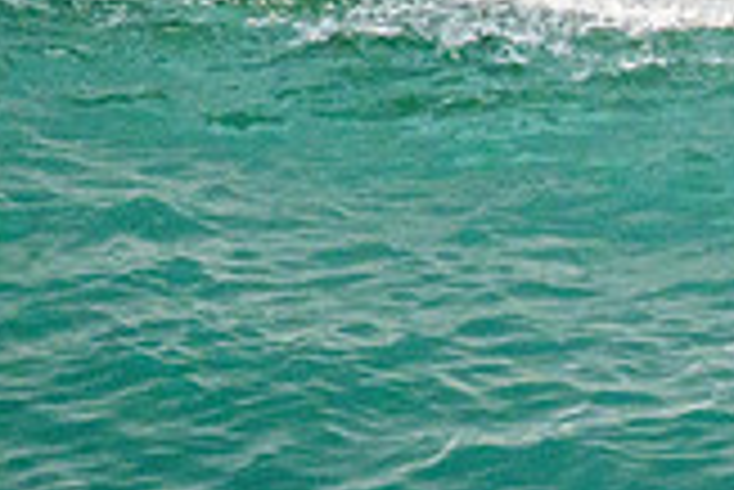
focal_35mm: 3945
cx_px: 1460
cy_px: 440
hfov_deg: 0.5
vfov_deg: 0.3
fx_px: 80504
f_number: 11
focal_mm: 800
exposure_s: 1/2000
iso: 1800
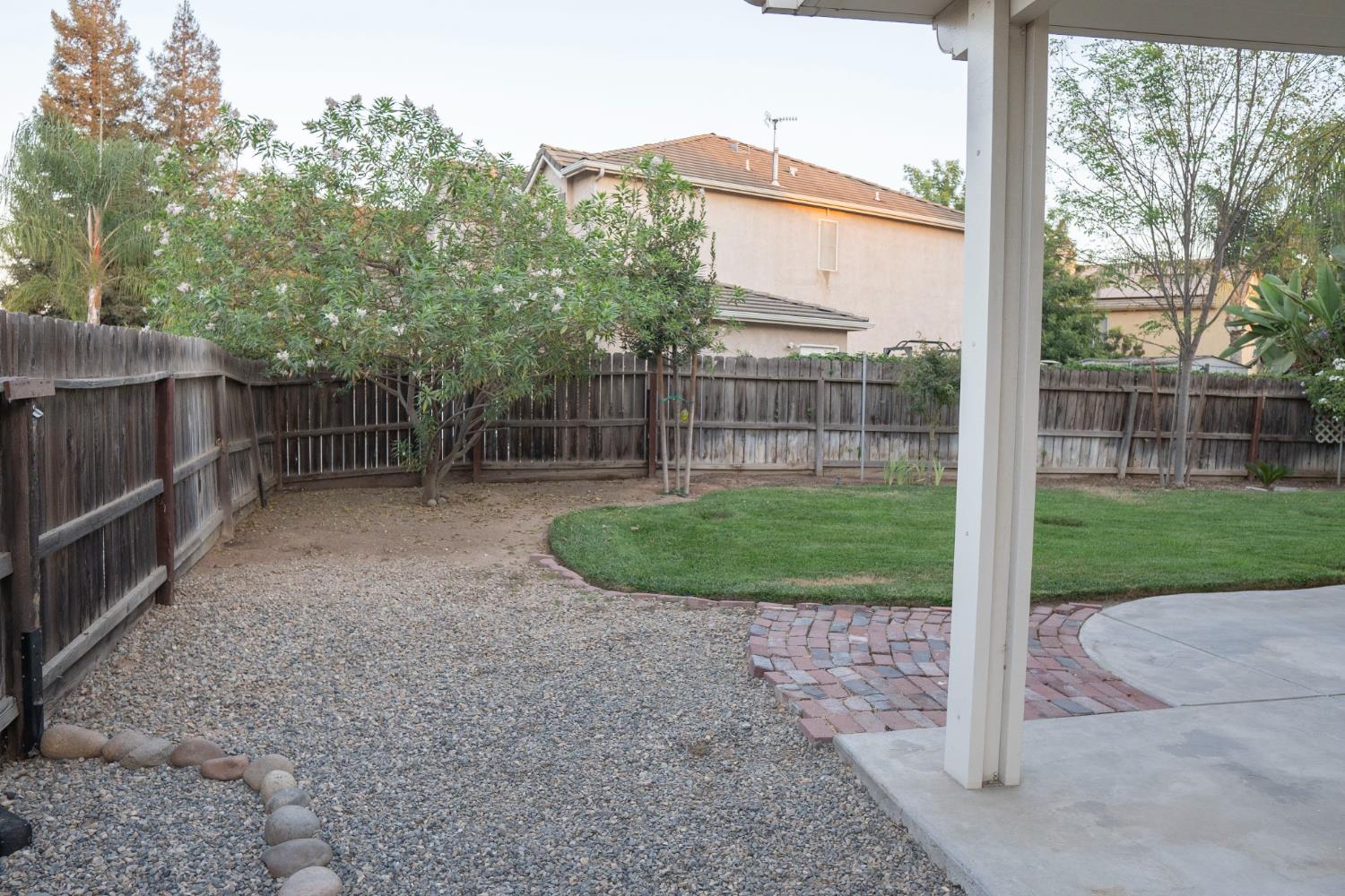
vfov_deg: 53.1
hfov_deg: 73.7
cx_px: 672
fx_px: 897
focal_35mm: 24
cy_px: 448
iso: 500
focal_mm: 16
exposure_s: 1/160
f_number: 4
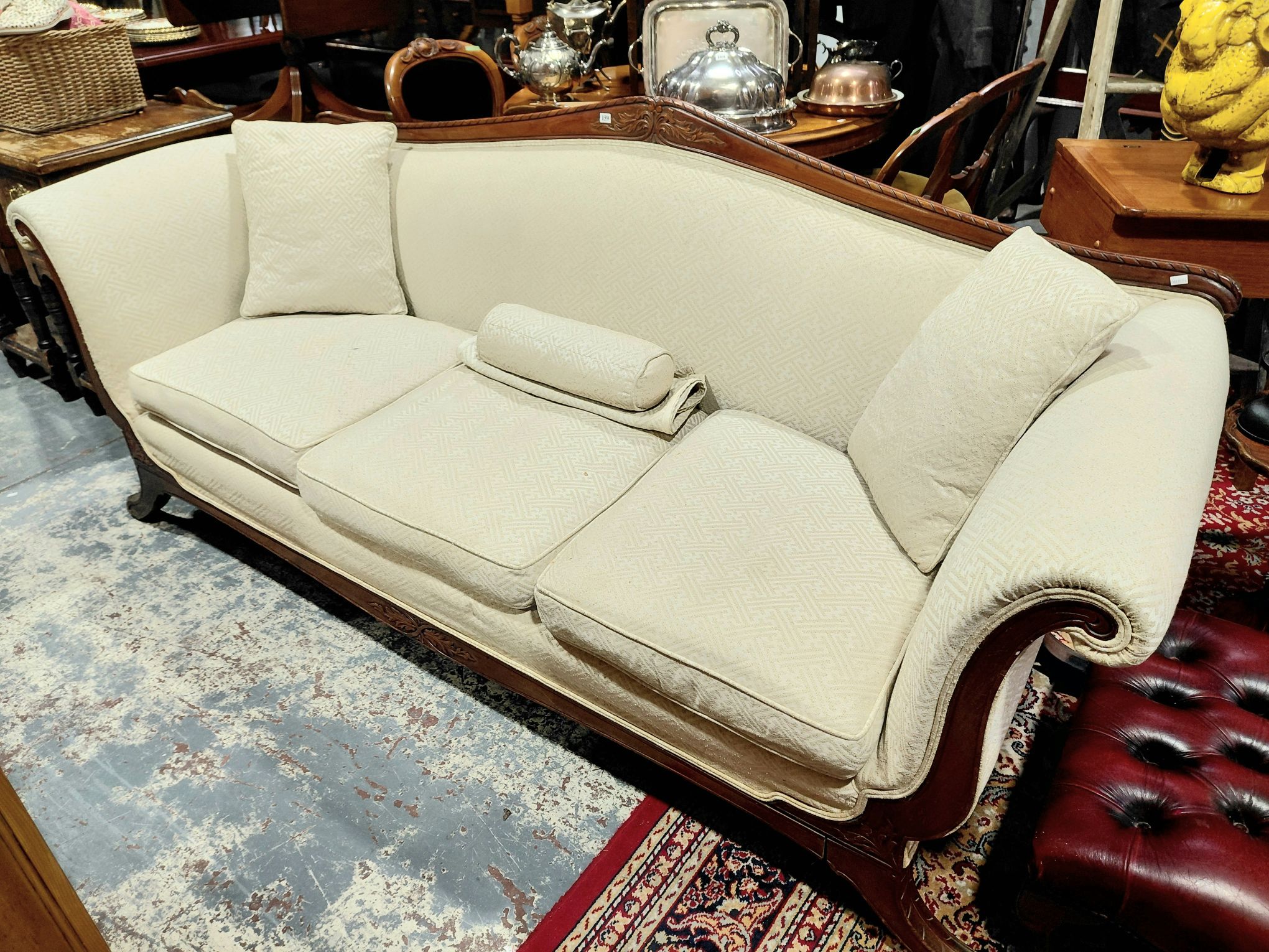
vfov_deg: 54.9
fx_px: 916
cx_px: 634
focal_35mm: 25
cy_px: 476
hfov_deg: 69.4
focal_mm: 4.69
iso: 64
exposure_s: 1/120
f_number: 1.8
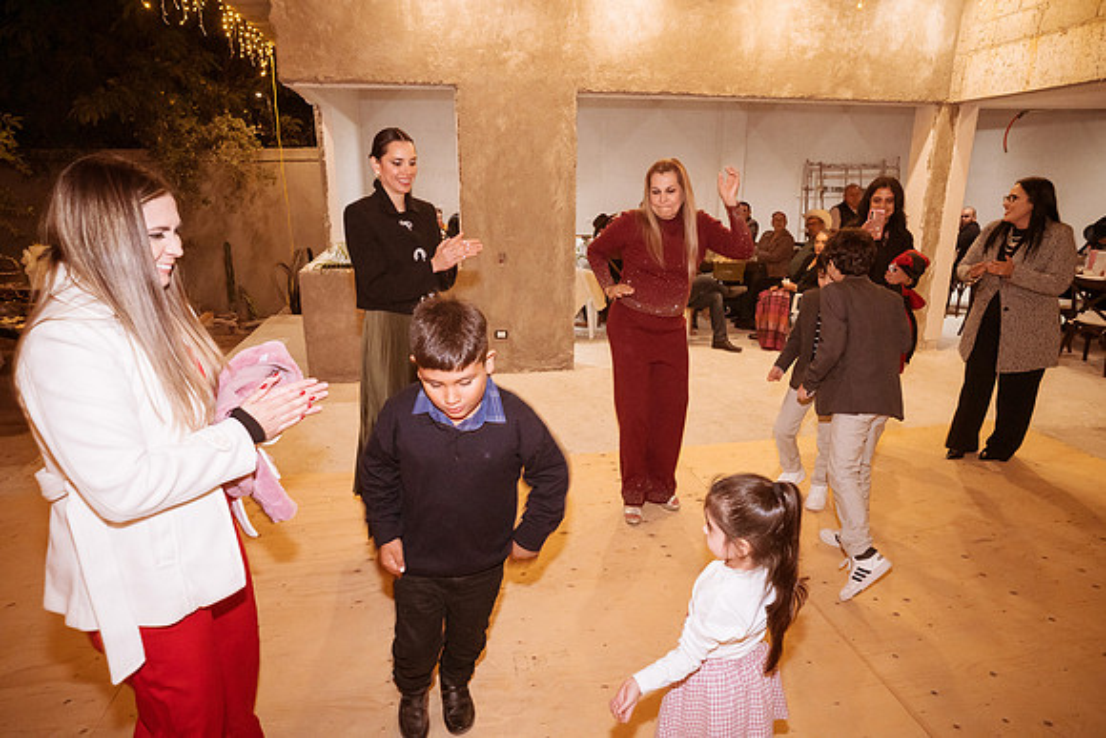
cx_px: 553
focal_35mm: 20
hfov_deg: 84.0
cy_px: 369
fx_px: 615
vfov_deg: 62.0
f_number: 6.3
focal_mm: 20
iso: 3200
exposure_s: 1/50
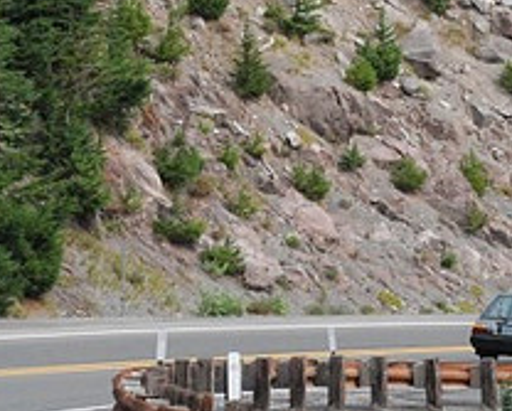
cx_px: 347
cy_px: 85
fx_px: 3930
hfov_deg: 7.4
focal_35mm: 259
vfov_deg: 6.0
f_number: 5.3
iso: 1600
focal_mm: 66
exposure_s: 1/3200
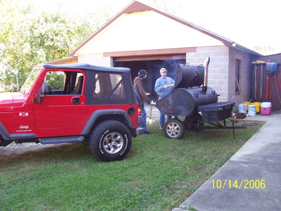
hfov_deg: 54.0
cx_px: 140
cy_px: 106
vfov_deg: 41.8
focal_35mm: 34
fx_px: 276
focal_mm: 5.6
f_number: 2.7
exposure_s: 1/90
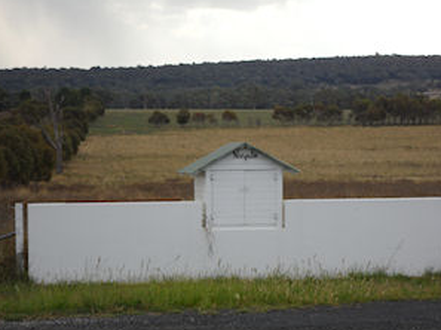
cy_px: 189
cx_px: 242
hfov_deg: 14.3
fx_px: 1756
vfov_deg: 10.7
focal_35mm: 138
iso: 80
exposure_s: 1/125
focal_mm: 21
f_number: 5.4
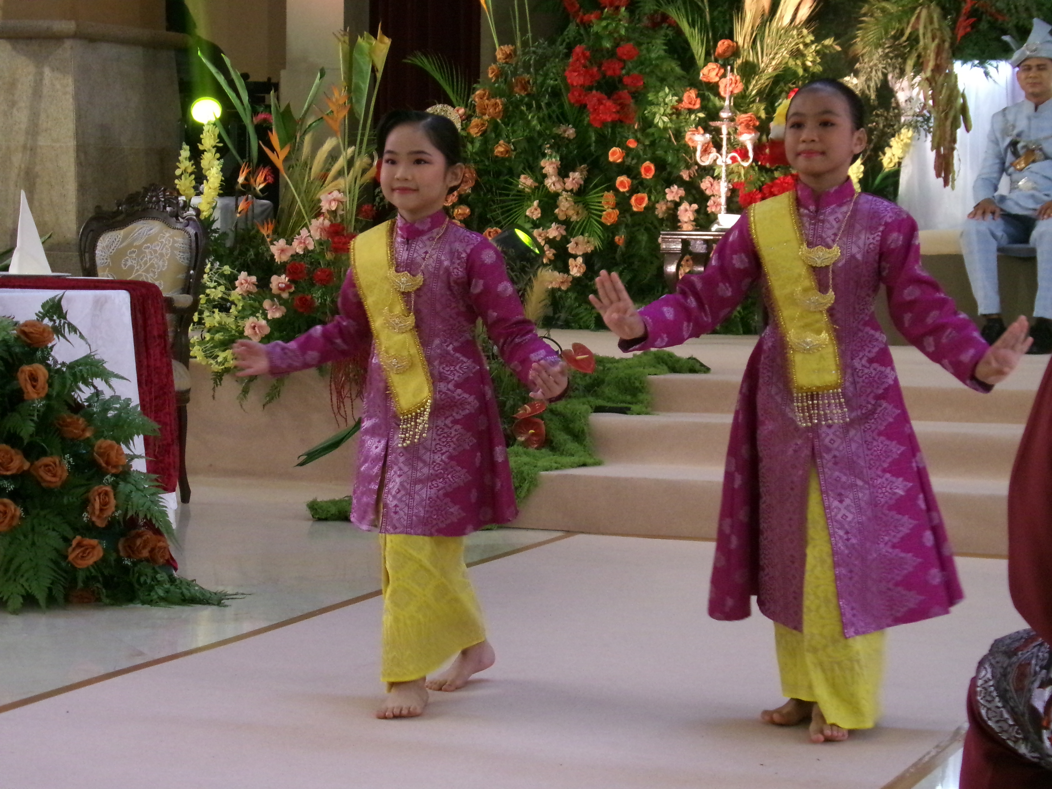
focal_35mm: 82
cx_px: 526
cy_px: 394
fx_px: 2492
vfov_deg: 18.0
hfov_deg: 23.8
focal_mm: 14.7
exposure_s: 1/60
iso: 800
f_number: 5
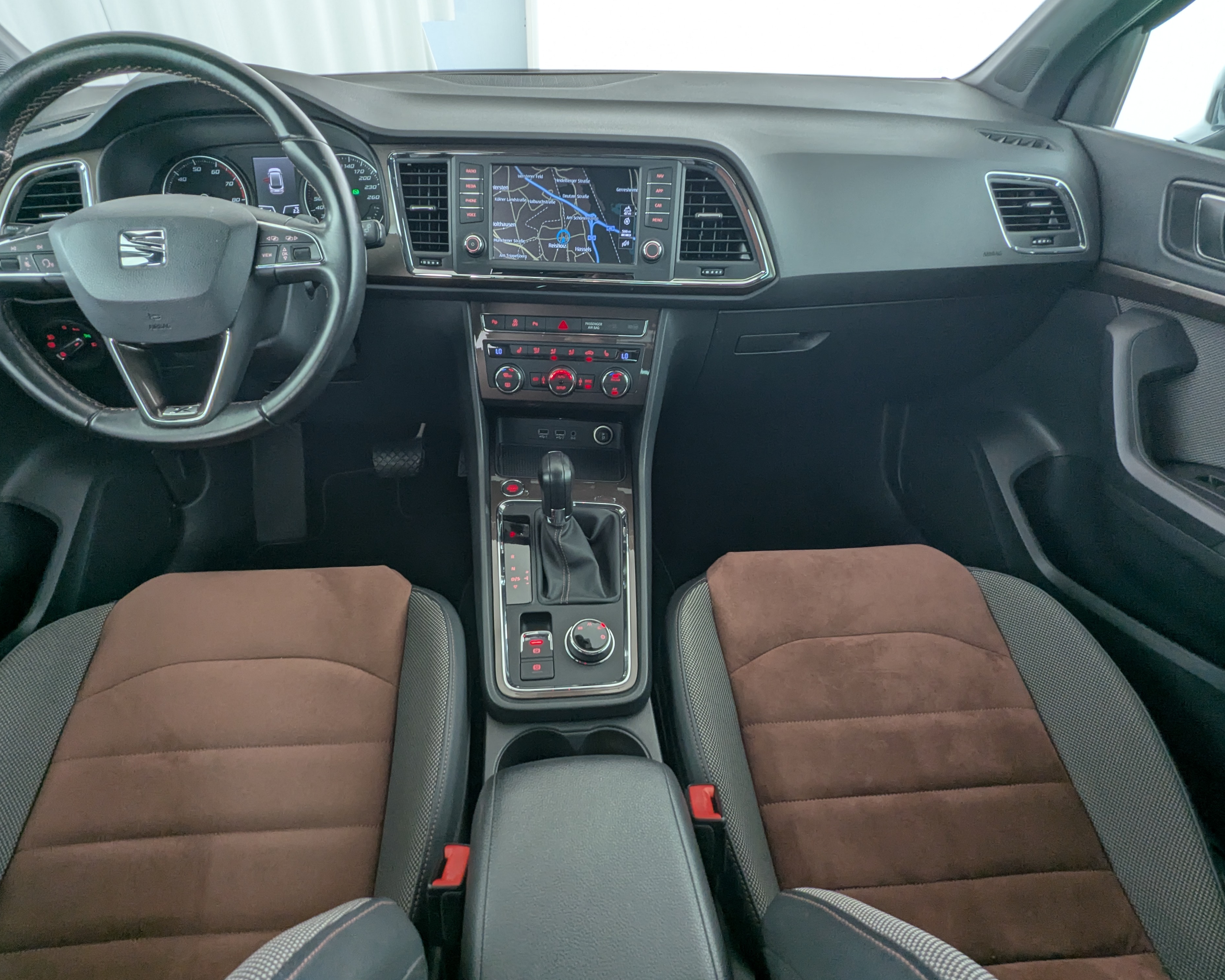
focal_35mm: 17
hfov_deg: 89.5
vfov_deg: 77.0
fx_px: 616
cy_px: 485
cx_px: 575
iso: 64
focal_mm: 2.35
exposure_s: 1/34.9
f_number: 2.2
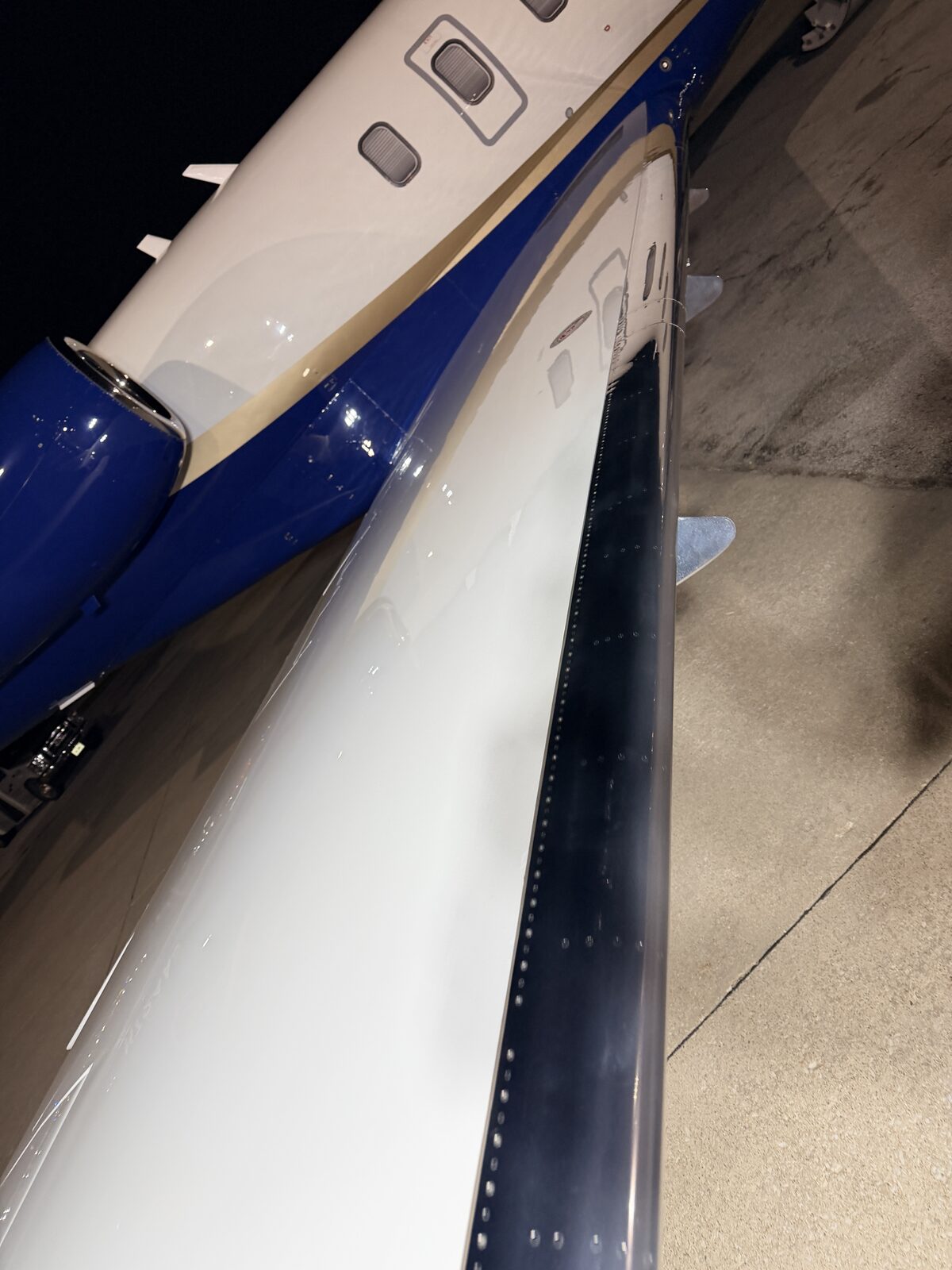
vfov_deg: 71.6
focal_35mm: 24
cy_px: 635
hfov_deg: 56.8
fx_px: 880
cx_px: 476
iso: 160
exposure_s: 1/120
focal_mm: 6.76
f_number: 1.78
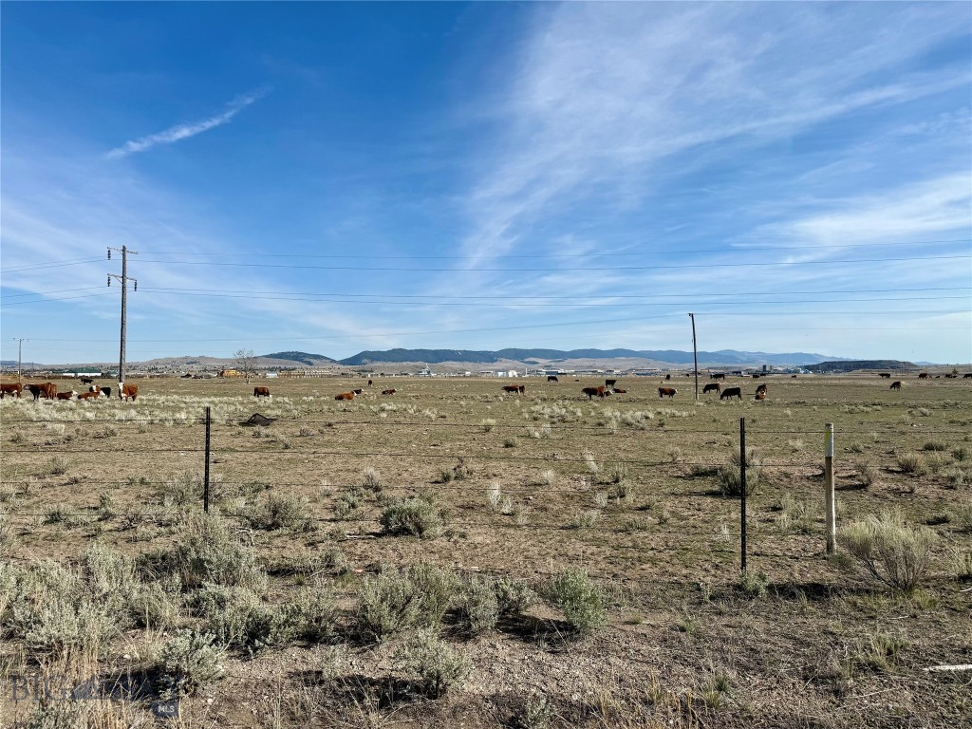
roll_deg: +0.7
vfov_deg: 56.8
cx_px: 486
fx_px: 674
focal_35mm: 24
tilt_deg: +1.2
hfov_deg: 71.6
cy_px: 364
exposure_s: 1/6173
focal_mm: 6.76
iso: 80
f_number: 1.78
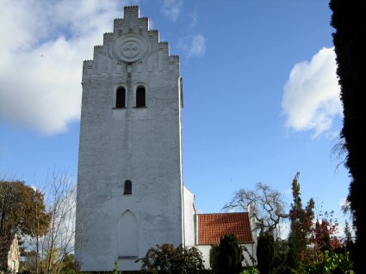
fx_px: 381
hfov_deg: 51.3
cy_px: 137
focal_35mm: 36
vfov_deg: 39.7
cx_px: 183
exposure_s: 1/342
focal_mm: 7.5
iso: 50
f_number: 6.1
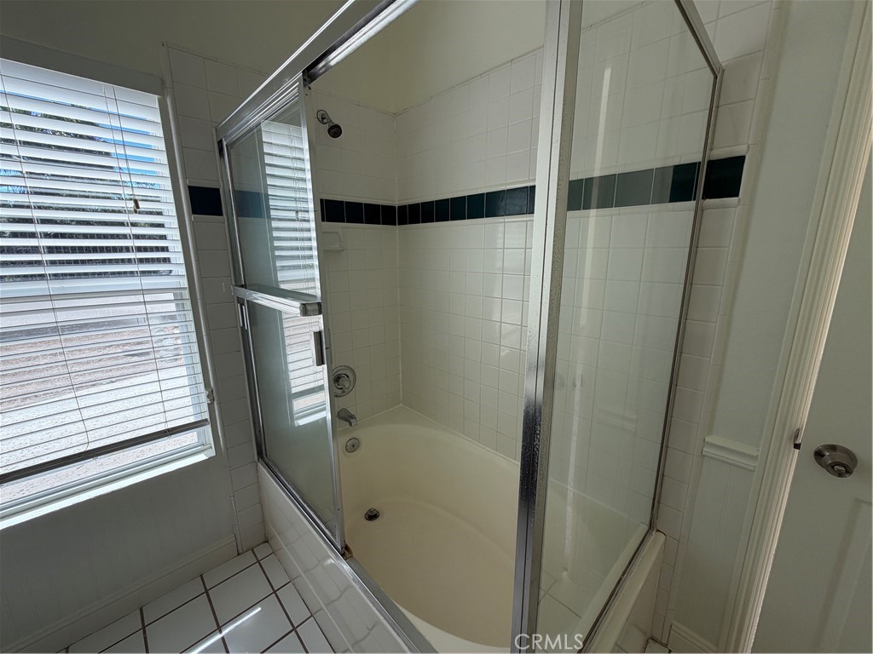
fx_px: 353
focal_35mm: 14
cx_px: 436
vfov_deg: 85.7
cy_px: 327
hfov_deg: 102.1
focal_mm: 2.22
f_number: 2.2
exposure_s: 1/240
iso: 40
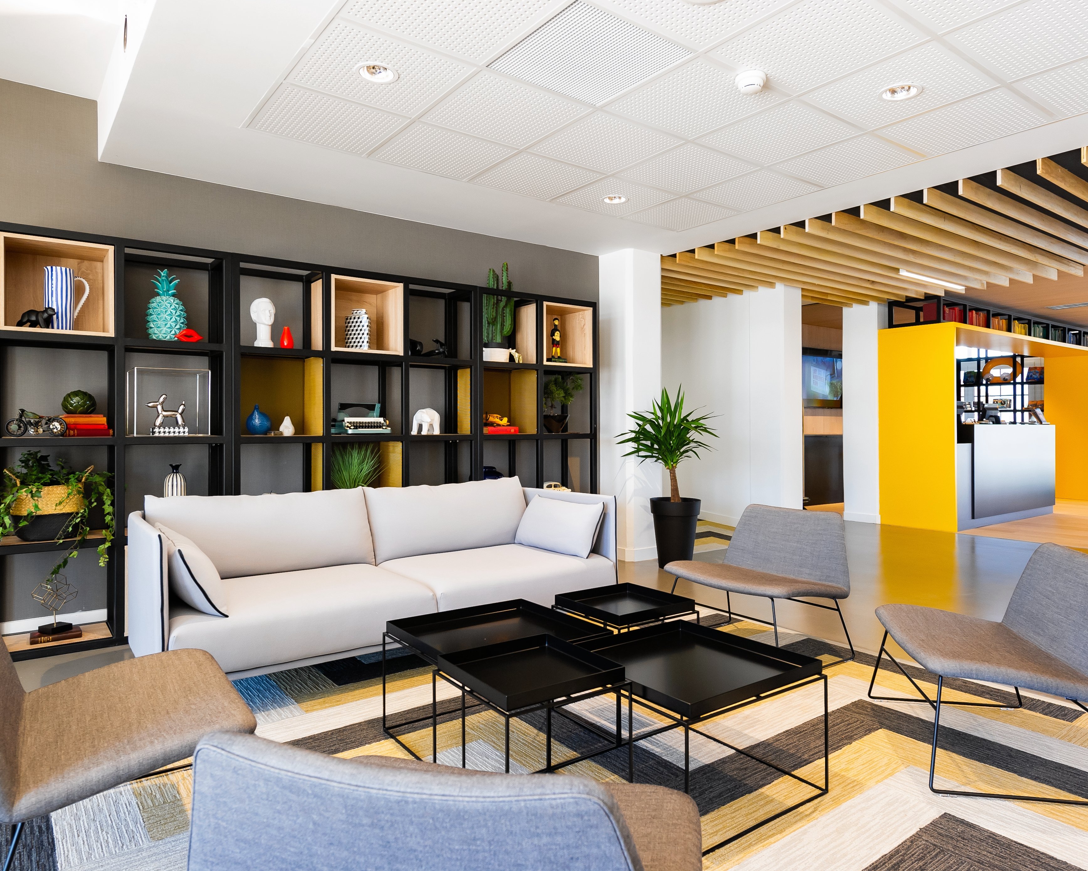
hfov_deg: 72.6
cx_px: 557
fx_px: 741
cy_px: 433
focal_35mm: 23
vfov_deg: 60.9
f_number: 5.6
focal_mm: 20
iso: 1000
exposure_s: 1/100
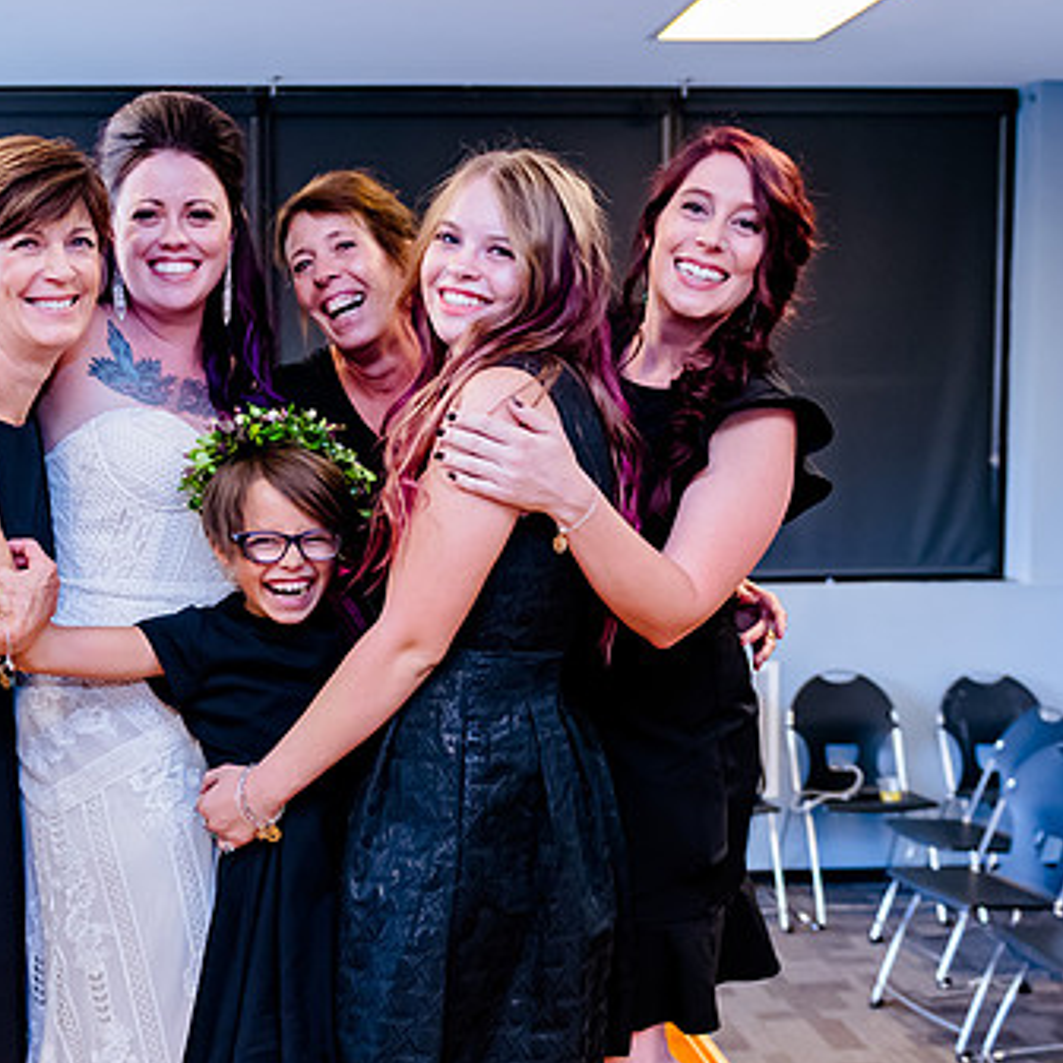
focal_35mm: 52
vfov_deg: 32.8
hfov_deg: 32.4
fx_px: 1807
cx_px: 324
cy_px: 540
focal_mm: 26
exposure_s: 1/125
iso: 1250
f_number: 2.8
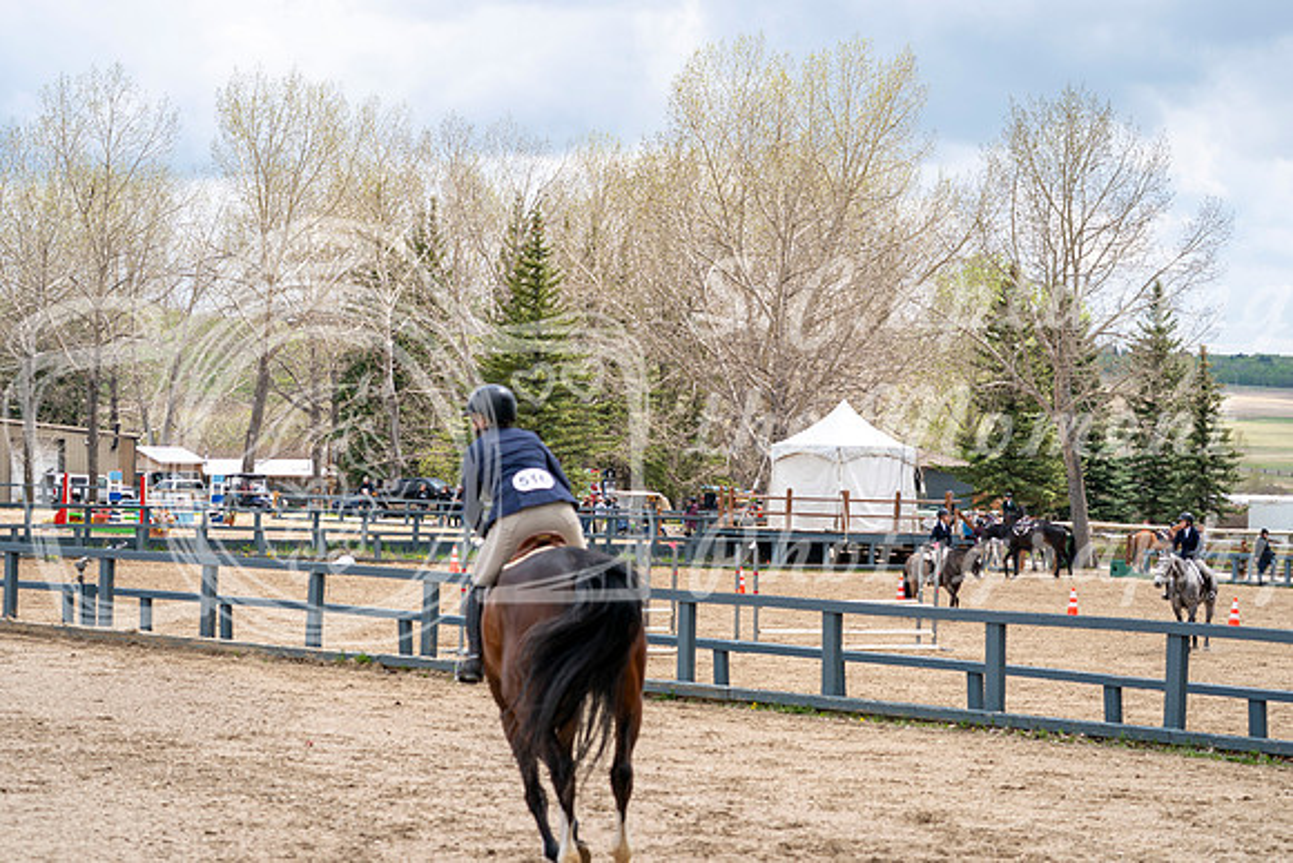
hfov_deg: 20.4
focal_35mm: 100
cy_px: 432
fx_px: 3592
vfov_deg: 13.7
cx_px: 646
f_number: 5.6
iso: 100
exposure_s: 1/320
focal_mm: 100
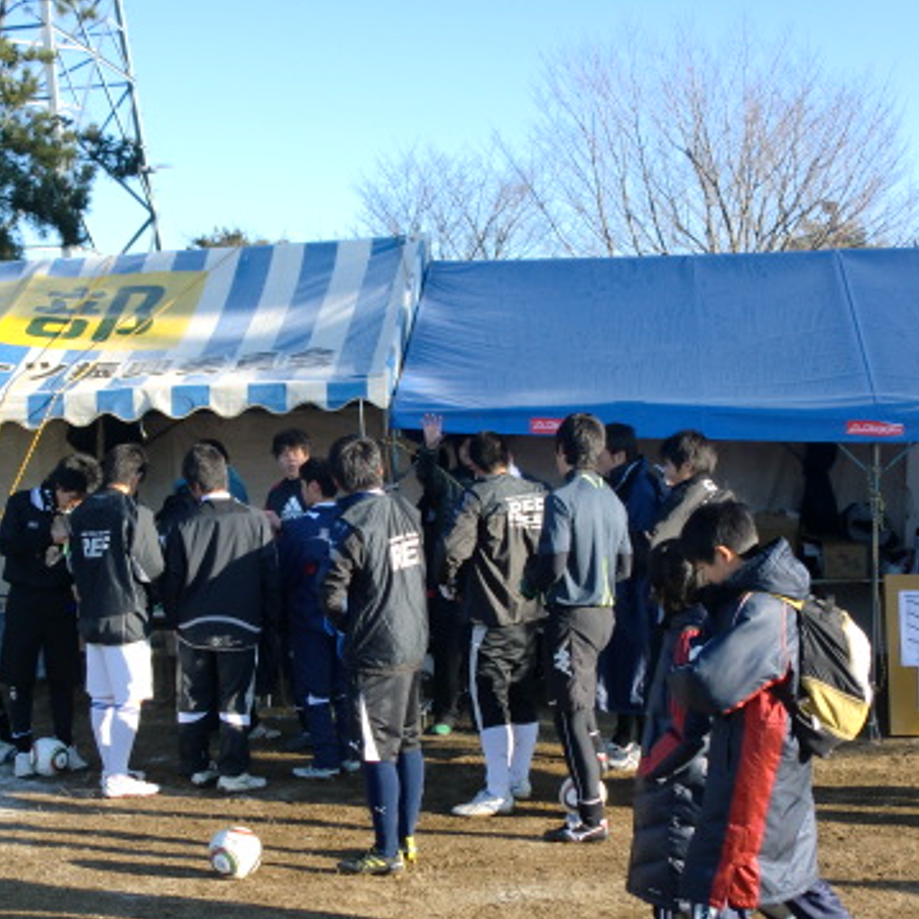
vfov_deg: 31.0
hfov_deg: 30.9
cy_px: 536
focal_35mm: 55
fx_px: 1652
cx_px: 342
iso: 64
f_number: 3.1
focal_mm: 6.3
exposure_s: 1/320
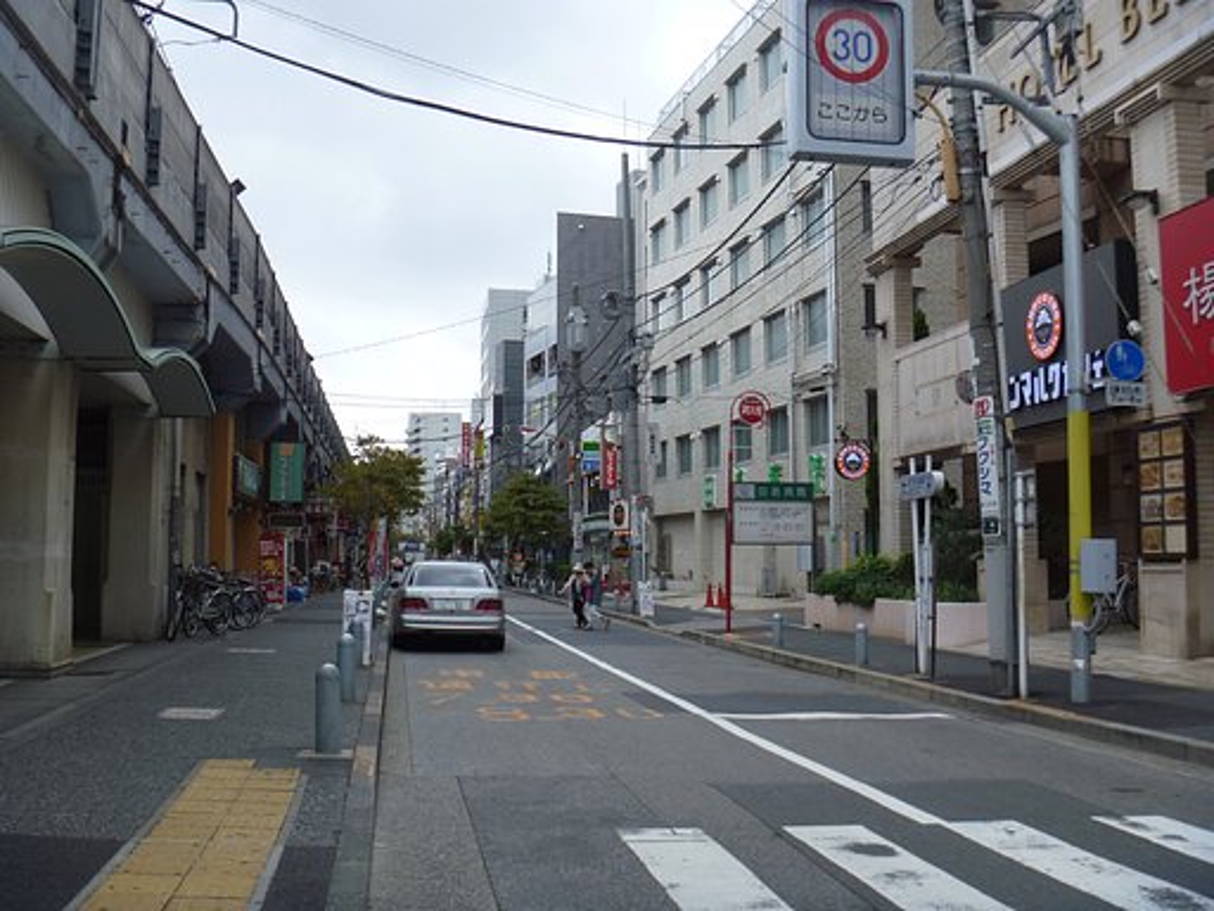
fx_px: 1227
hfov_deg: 52.6
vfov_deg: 40.7
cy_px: 456
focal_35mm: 35
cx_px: 607
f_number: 3.5
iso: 80
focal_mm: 6.3
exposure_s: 1/160
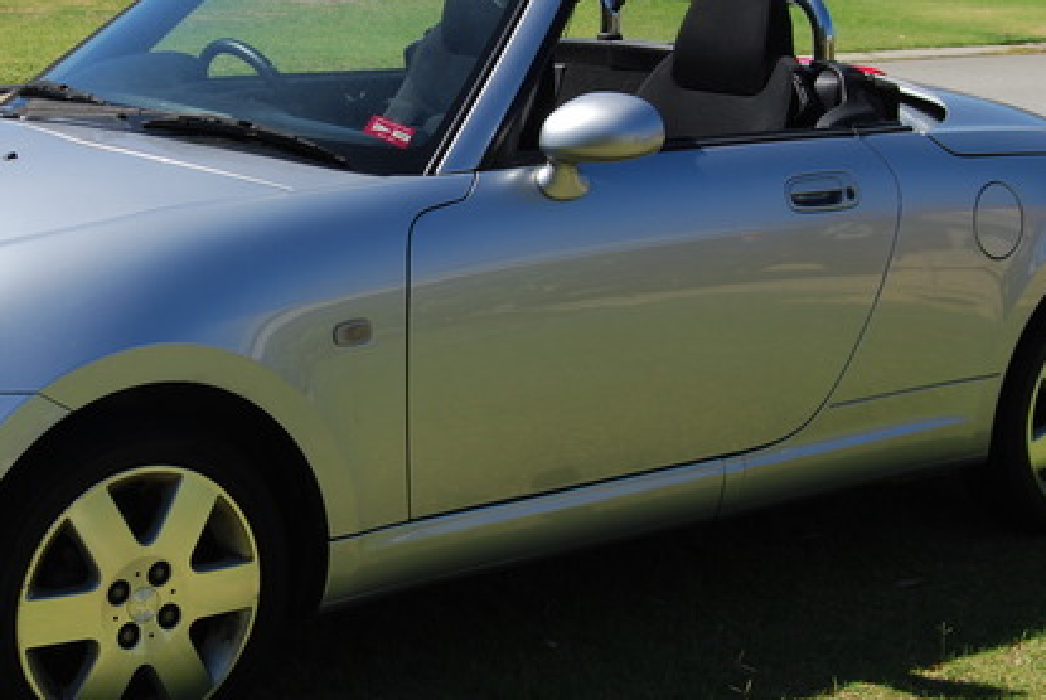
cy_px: 227
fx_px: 2357
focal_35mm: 81
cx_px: 277
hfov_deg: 24.8
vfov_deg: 16.9
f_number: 8
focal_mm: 28
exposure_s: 1/250
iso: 100
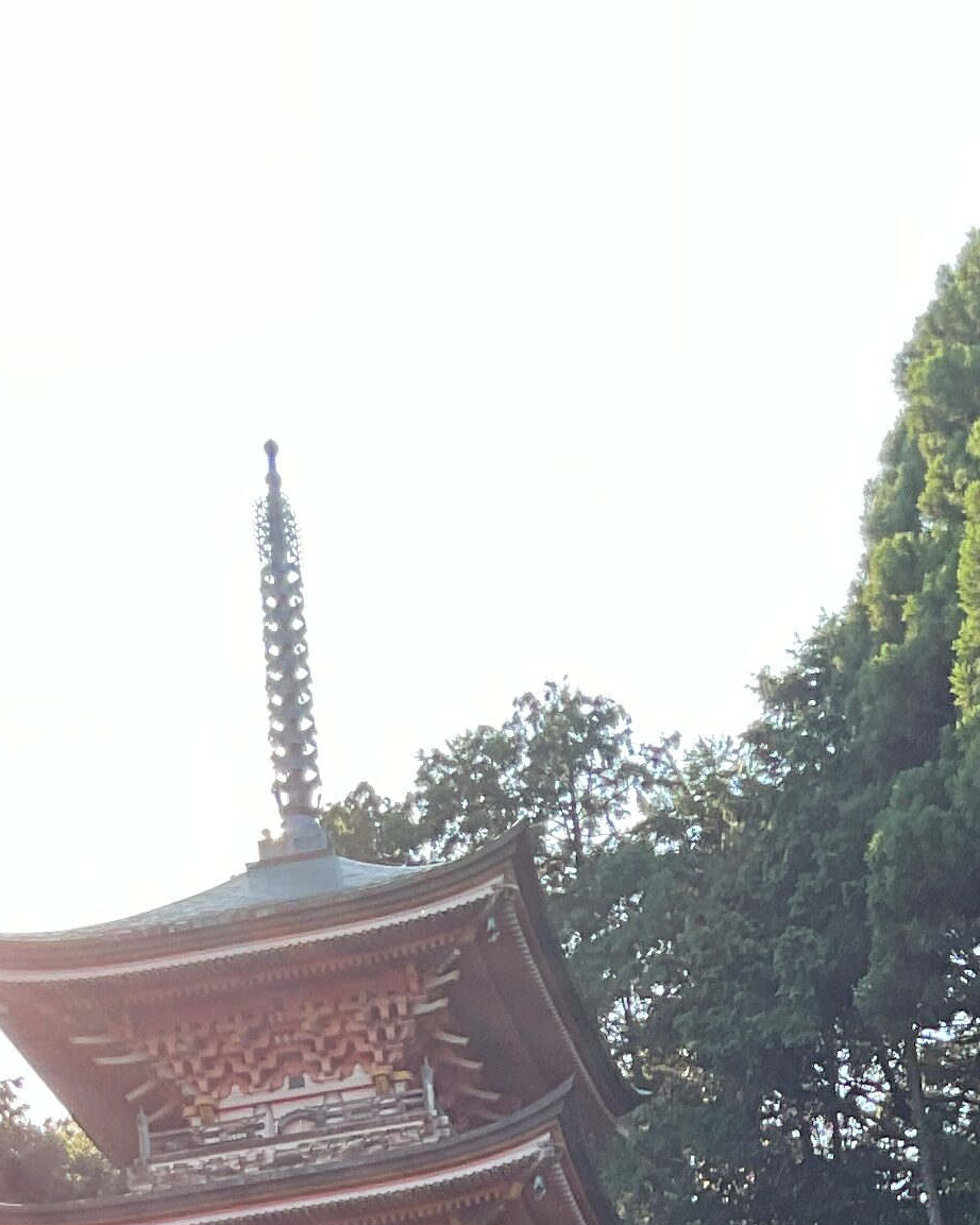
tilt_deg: +10.7
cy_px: 2052
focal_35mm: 99
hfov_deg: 15.5
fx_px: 3590
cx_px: 767
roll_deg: +6.3
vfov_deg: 16.8
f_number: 1.8
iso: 16
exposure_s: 1/174
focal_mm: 3
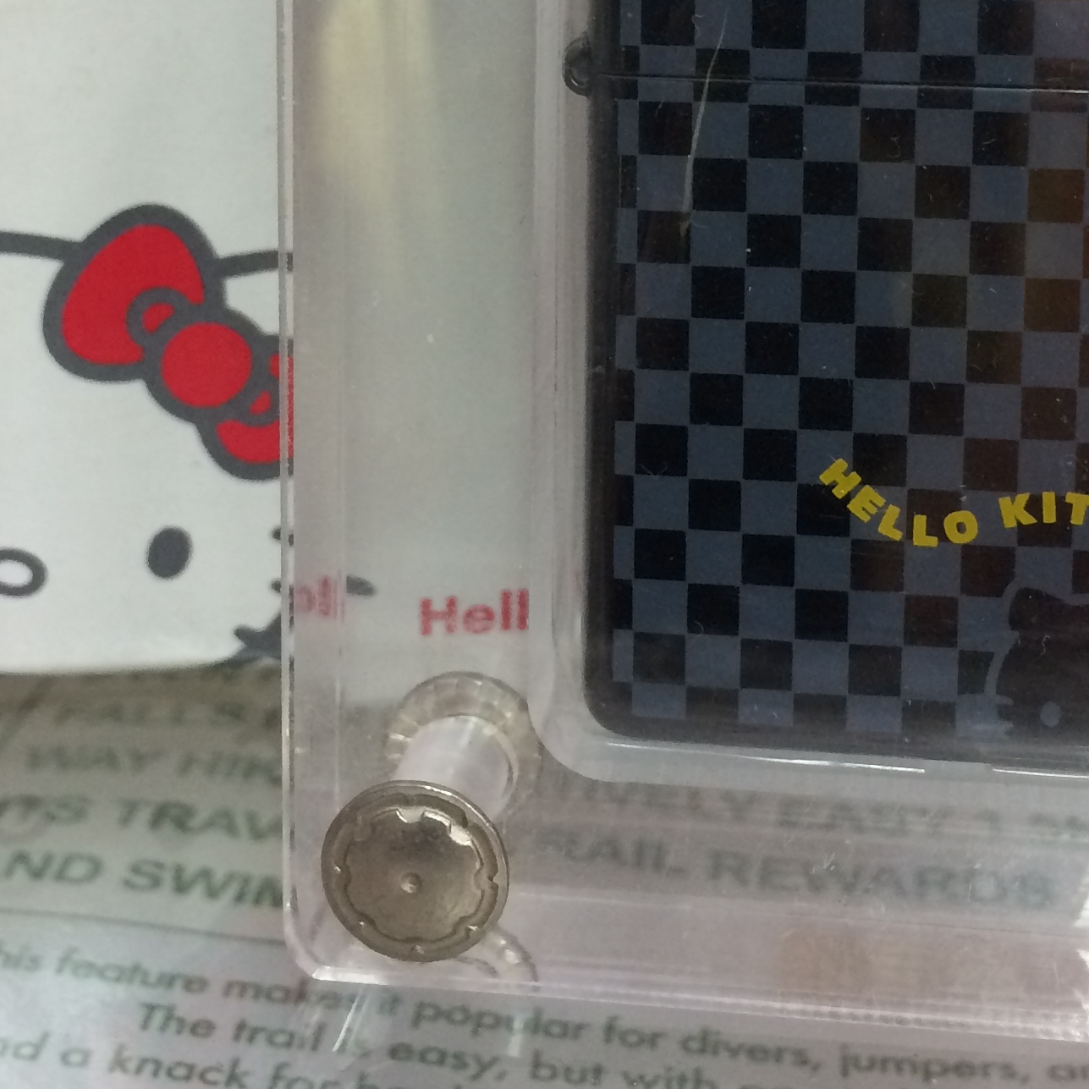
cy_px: 76
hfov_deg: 26.5
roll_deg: -1.5
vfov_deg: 25.5
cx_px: 600
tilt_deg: -10.9
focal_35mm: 65
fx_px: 2313
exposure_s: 1/33
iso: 80
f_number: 2.2
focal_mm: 4.15
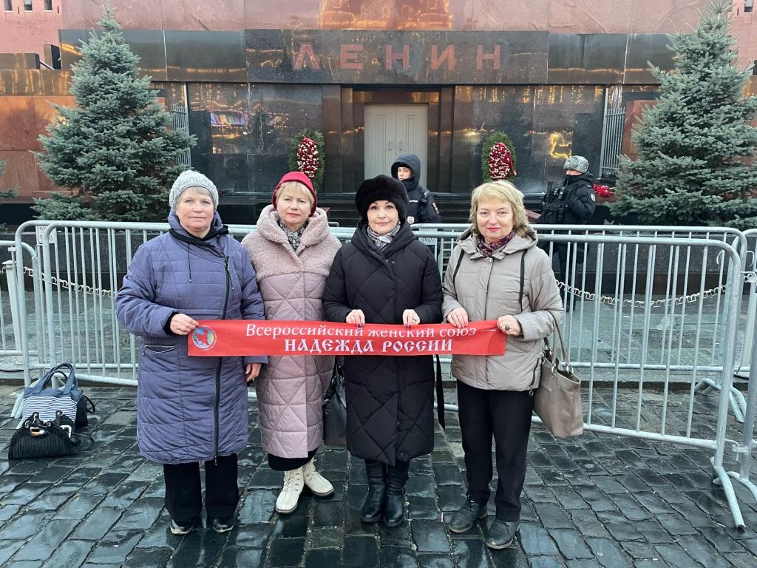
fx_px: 569
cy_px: 284
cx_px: 378
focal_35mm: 26
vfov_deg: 53.1
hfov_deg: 67.3
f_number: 1.6
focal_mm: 4.2
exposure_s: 1/50
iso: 320
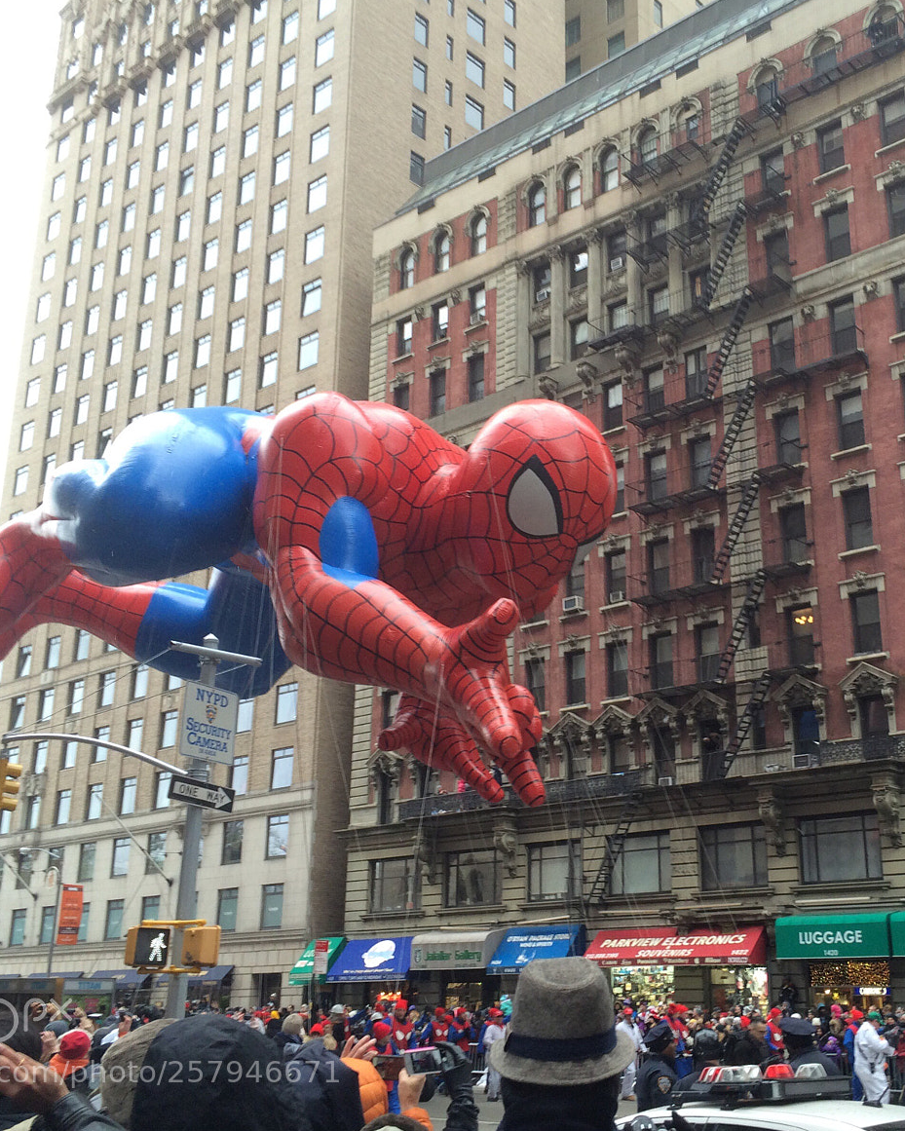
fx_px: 1306
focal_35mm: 39
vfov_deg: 46.8
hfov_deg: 37.8
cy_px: 564
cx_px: 610
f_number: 2.2
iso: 64
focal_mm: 4.15
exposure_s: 1/120
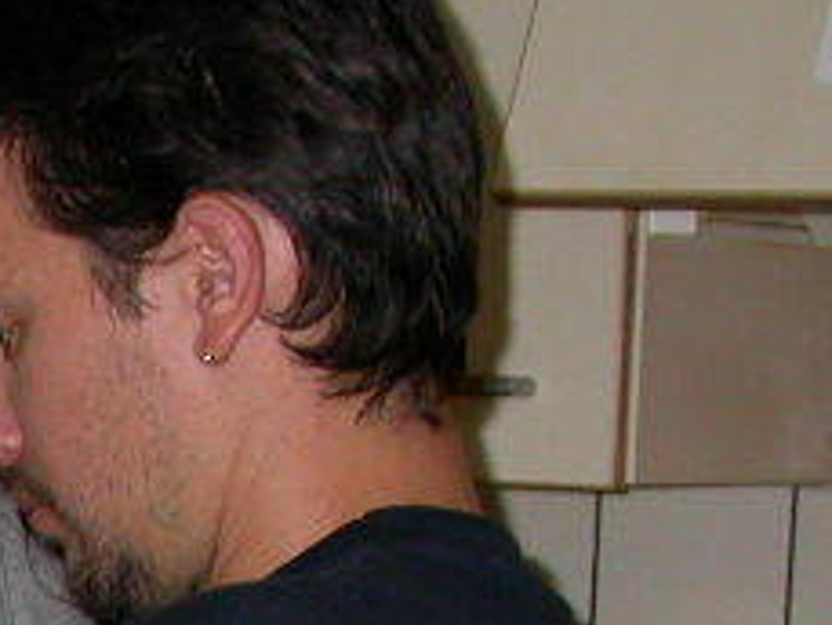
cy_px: 1297
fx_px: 4737
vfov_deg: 7.2
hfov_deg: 9.6
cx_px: -621
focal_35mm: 197
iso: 100
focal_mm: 9.1
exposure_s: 1/60
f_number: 2.7
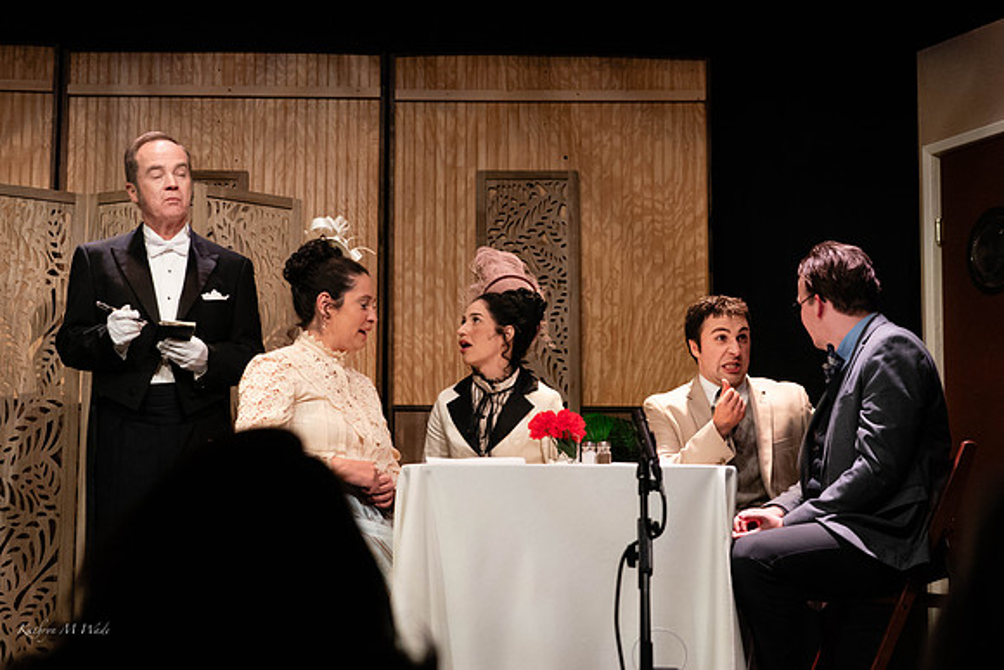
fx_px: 1860
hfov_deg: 30.2
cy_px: 313
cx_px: 502
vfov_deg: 20.4
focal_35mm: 67
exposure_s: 1/400
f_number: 5
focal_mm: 58
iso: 4000
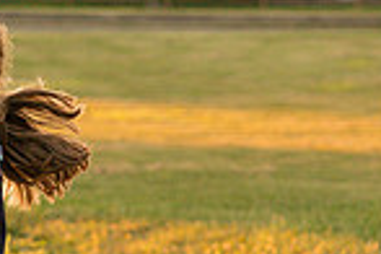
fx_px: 2931
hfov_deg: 7.4
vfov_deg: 5.0
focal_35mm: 277
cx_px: 233
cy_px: 266
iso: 200
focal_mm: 70
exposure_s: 1/1250
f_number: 2.8
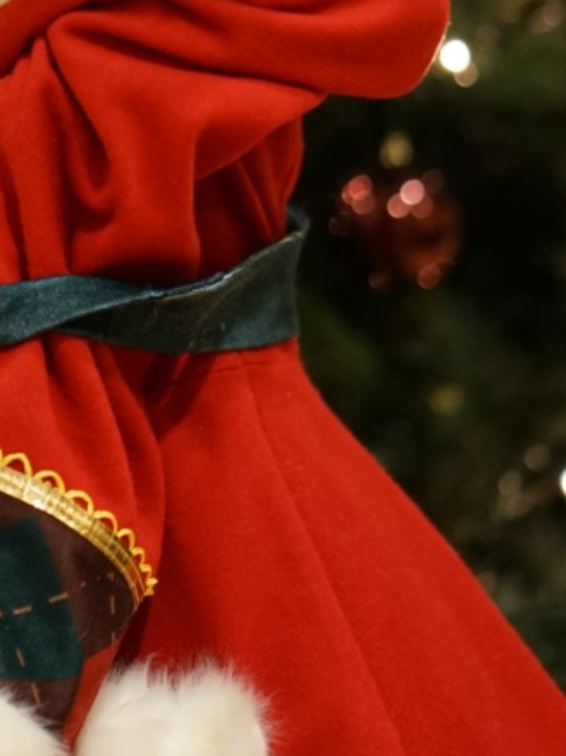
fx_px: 6565
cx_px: -182
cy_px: -5
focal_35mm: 301
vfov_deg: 6.6
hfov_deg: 4.9
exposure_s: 1/80
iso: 1250
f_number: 1.8
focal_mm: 85
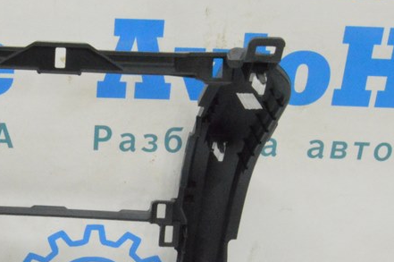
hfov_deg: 24.5
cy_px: 223
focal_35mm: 80
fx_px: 876
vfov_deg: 16.8
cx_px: 23
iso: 6400
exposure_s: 1/15
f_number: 20
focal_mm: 23
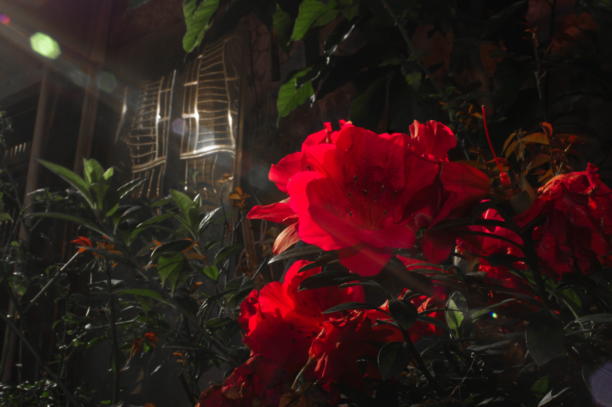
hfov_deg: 35.1
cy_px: 204
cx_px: 306
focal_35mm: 57
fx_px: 968
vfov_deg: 23.7
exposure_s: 30
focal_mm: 37.5
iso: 100
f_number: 32
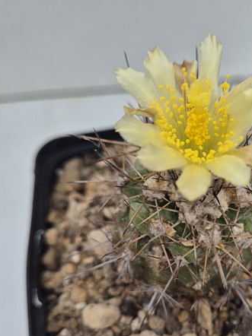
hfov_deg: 35.1
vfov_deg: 45.9
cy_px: 230
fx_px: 389
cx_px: 190
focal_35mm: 40
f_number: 1.8
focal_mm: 5.4
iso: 25
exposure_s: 1/546
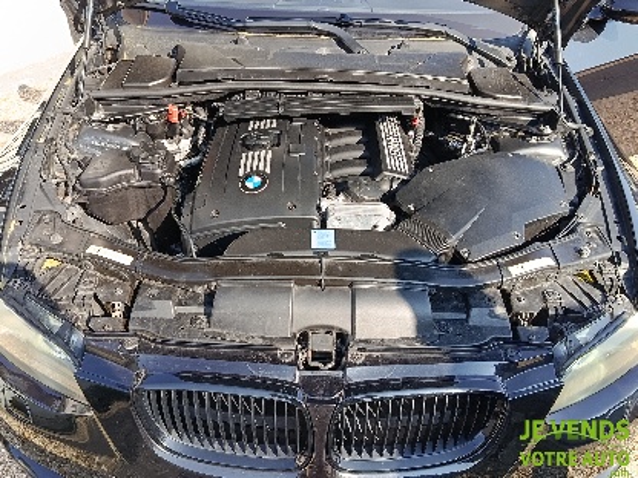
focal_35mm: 31
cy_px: 239
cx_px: 319
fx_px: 571
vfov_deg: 45.4
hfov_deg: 58.4
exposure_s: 1/100
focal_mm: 5.24
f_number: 1.7
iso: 51
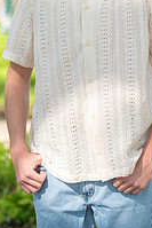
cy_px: -6
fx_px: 2282
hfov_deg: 3.8
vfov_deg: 5.7
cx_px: 92
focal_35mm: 361
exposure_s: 1/200
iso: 250
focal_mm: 160
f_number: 4
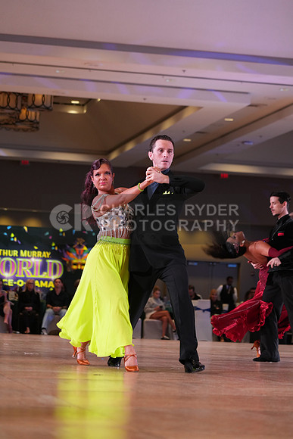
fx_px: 1281
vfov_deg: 19.5
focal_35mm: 105
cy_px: 220
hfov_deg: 13.0
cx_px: 146
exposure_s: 1/320
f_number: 4
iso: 2000
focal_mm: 105
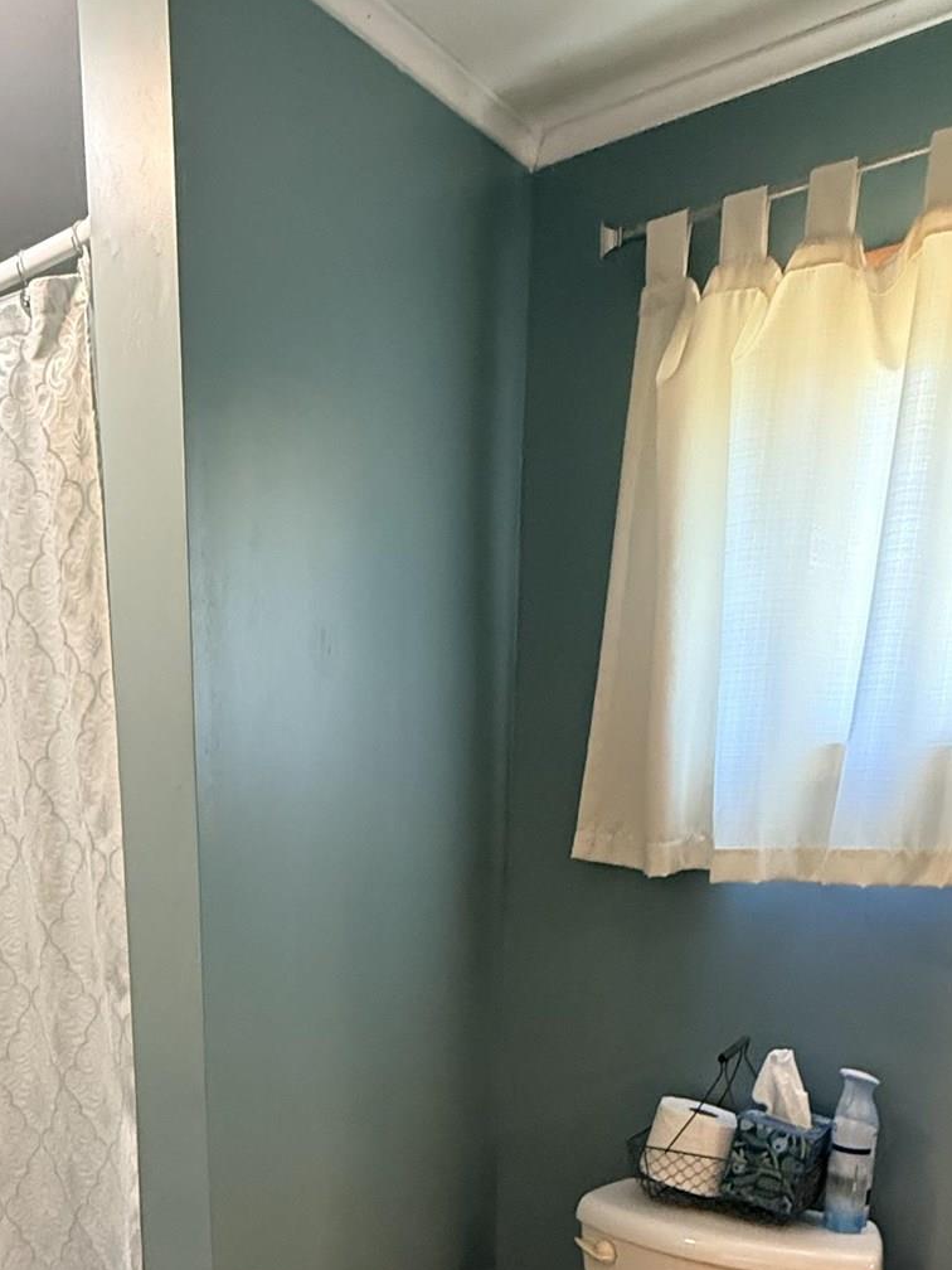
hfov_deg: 42.5
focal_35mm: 32
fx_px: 1173
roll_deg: +1.3
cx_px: 212
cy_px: 1063
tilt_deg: -13.7
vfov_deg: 52.2
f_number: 2.2
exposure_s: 1/60
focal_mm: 2.22
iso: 640
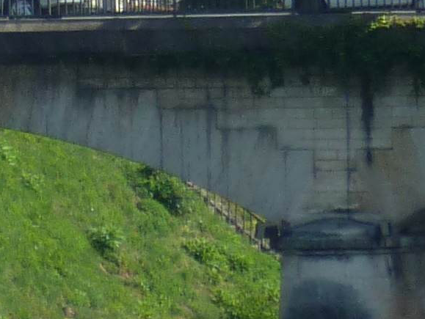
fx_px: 20111
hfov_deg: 1.2
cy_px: -390
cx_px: -731
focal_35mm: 1637
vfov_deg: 0.9
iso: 80
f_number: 4.7
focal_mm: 42.6
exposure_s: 1/400
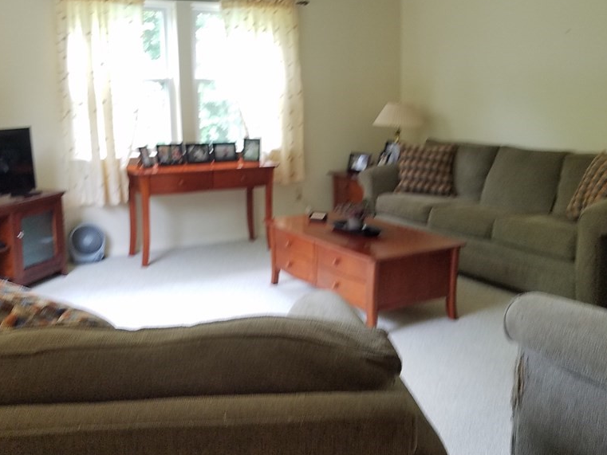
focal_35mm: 35
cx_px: 298
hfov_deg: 52.6
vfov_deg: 40.3
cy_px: 155
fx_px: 614
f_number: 1.7
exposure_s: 1/60
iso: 125
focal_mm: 4.2
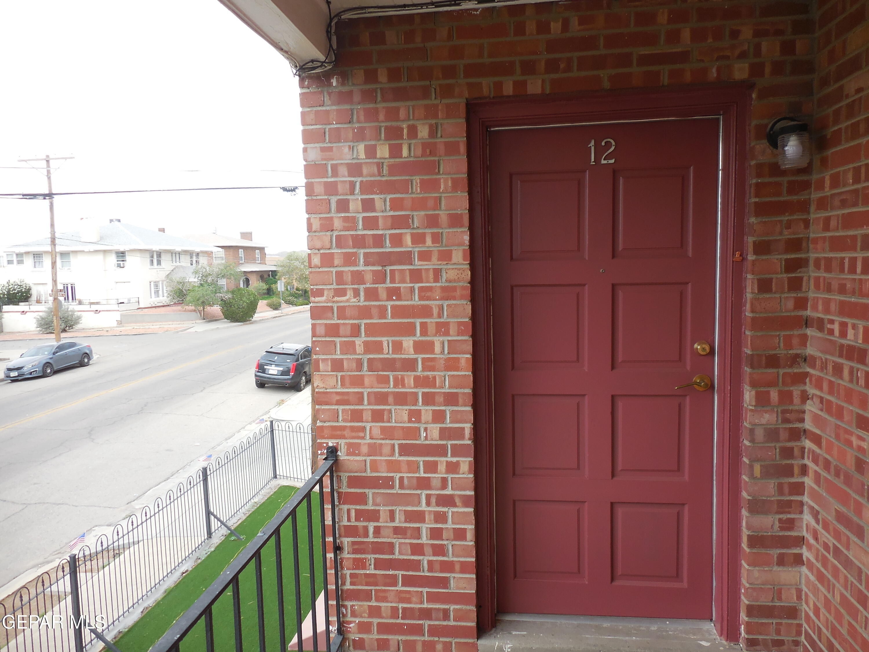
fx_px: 628
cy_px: 326
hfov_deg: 69.4
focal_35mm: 25
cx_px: 434
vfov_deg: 54.9
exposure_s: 1/160
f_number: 3.7
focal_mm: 4.5
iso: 125
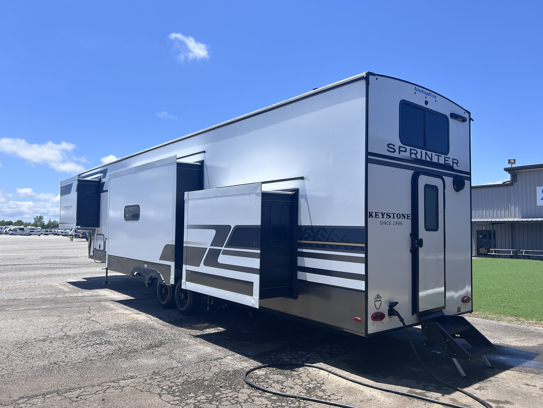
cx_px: 272
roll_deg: -0.4
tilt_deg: +6.0
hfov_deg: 67.3
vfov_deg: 53.1
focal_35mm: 26
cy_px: 204
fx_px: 408
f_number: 1.5
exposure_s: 1/4630
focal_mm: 5.7
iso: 50
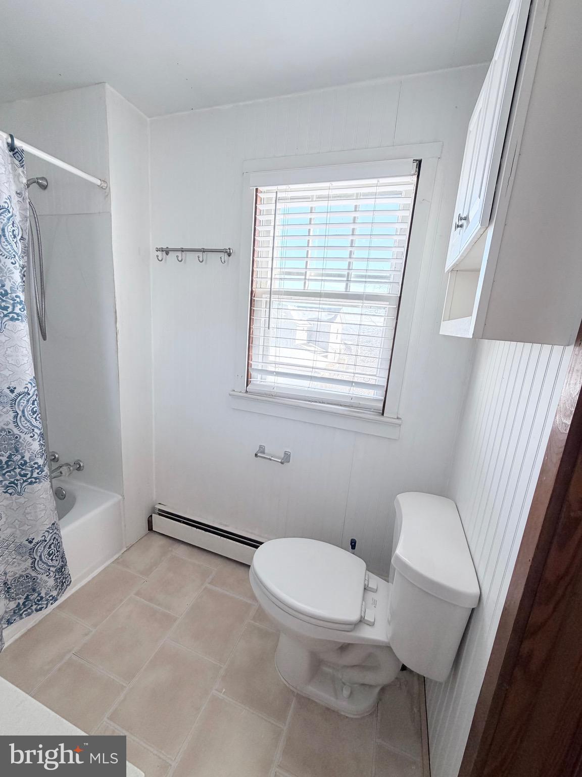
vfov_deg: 102.1
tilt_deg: -11.7
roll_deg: -4.4
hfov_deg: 85.7
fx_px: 314
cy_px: 388
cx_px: 291
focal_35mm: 14
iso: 125
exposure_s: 1/121
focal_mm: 2.22
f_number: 2.2
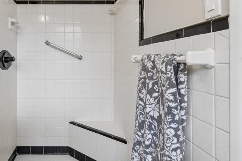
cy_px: 59
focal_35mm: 24
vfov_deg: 52.5
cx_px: 69
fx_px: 161
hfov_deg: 70.2
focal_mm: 10
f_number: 8
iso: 200
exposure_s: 1/20
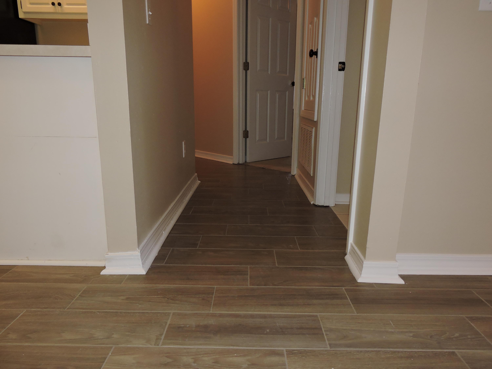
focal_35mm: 24
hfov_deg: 71.6
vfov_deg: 56.8
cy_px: 184
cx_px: 246
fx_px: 341
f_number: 3.3
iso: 200
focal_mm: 4.3
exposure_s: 1/30
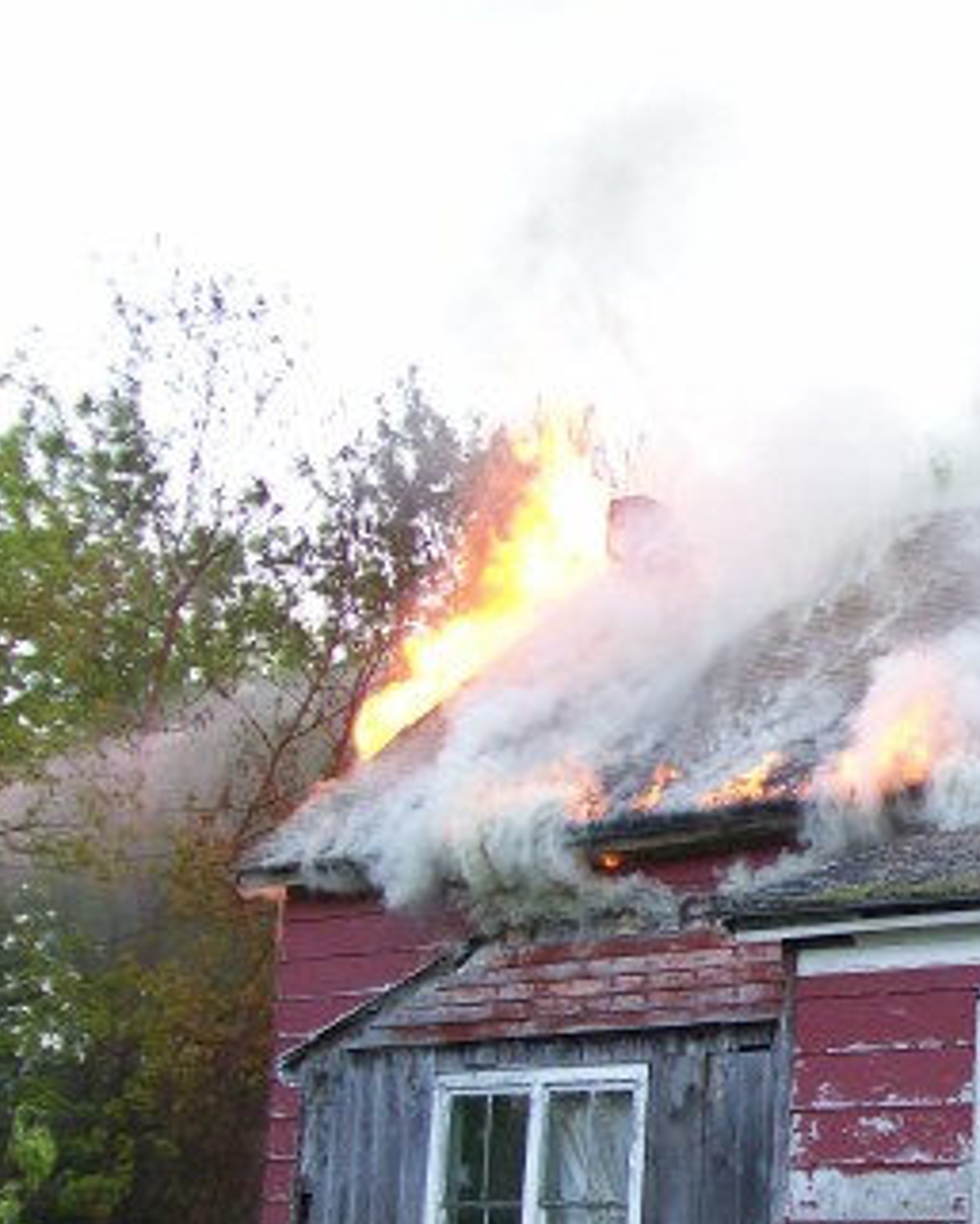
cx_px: 1113
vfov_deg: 26.9
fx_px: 2537
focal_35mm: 70
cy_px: 873
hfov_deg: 20.7
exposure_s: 1/101
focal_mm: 6
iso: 80
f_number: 2.7
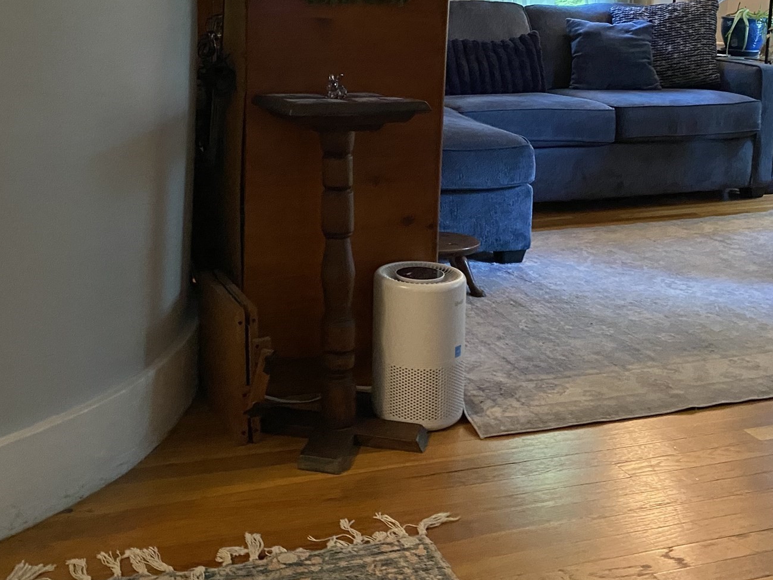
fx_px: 915
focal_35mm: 41
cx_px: 328
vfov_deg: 34.3
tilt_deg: -9.3
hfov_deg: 45.6
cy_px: 137
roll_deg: -0.7
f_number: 1.8
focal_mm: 4.25
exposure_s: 1/30
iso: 800
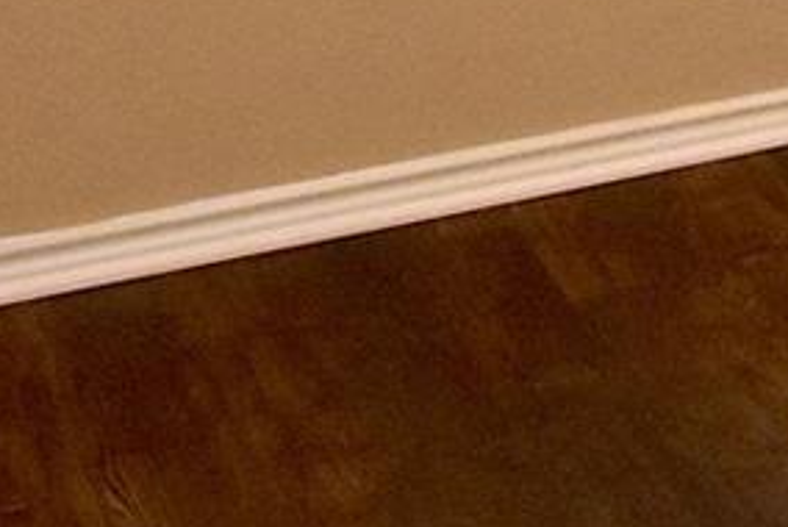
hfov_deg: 14.3
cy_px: -809
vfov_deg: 10.6
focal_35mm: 108
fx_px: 2366
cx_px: 1765
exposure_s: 1/200
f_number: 5.6
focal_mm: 10
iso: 1400
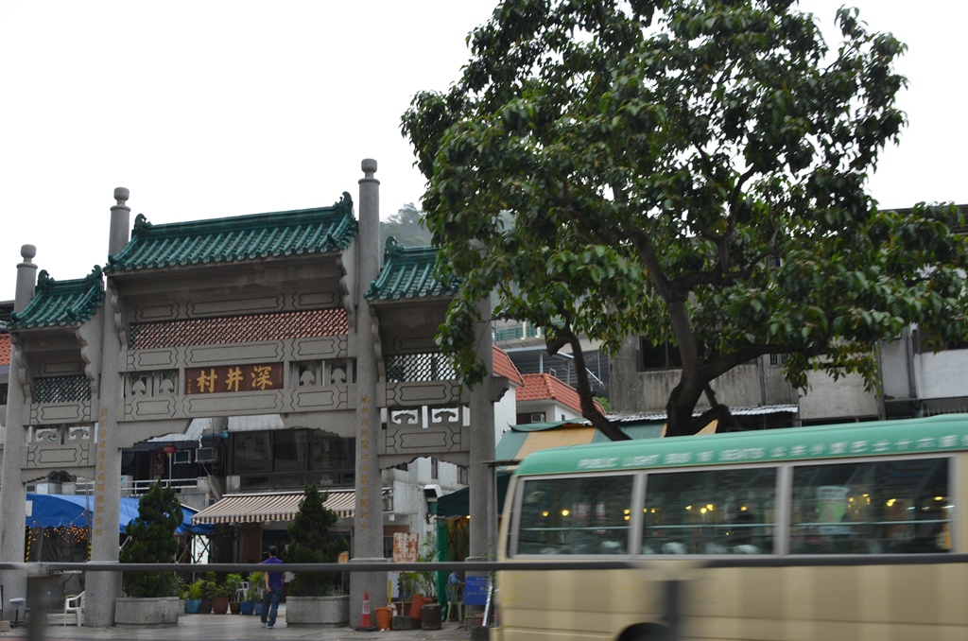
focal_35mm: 42
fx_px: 1127
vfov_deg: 31.7
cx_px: 484
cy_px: 320
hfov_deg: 46.5
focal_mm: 28
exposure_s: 1/125
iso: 220
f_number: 5.6
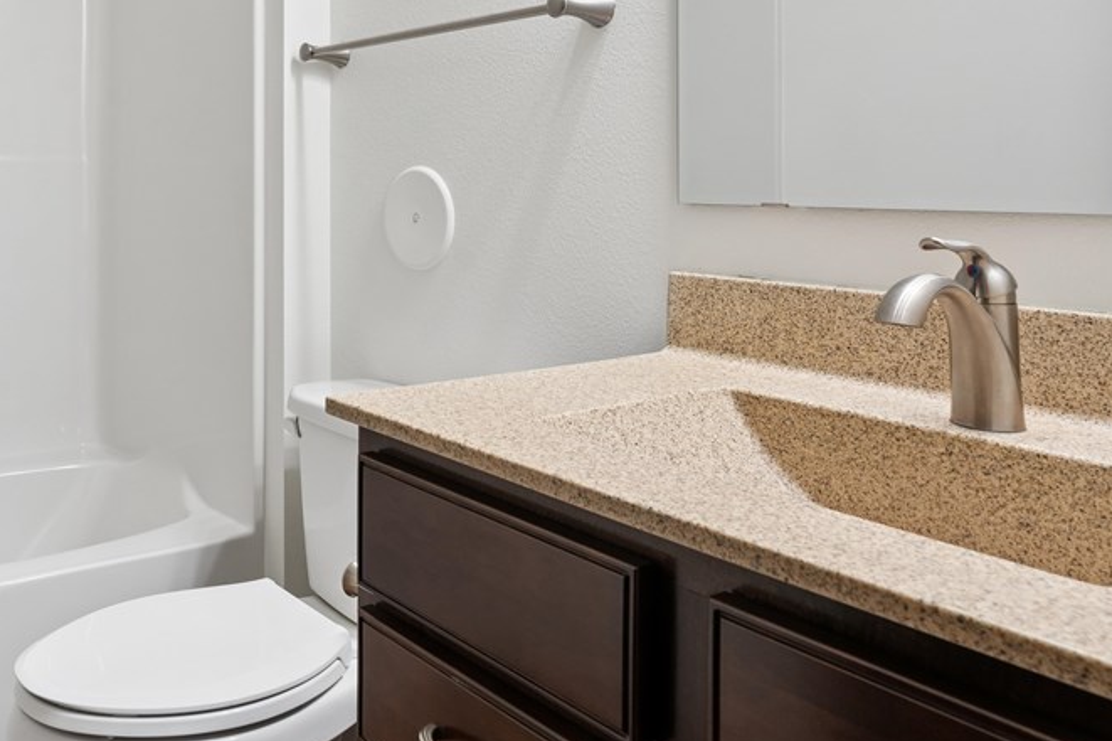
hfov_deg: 56.4
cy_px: 176
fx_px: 957
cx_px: 239
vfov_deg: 40.9
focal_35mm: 31
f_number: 9
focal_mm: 16
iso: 400
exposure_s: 1/8
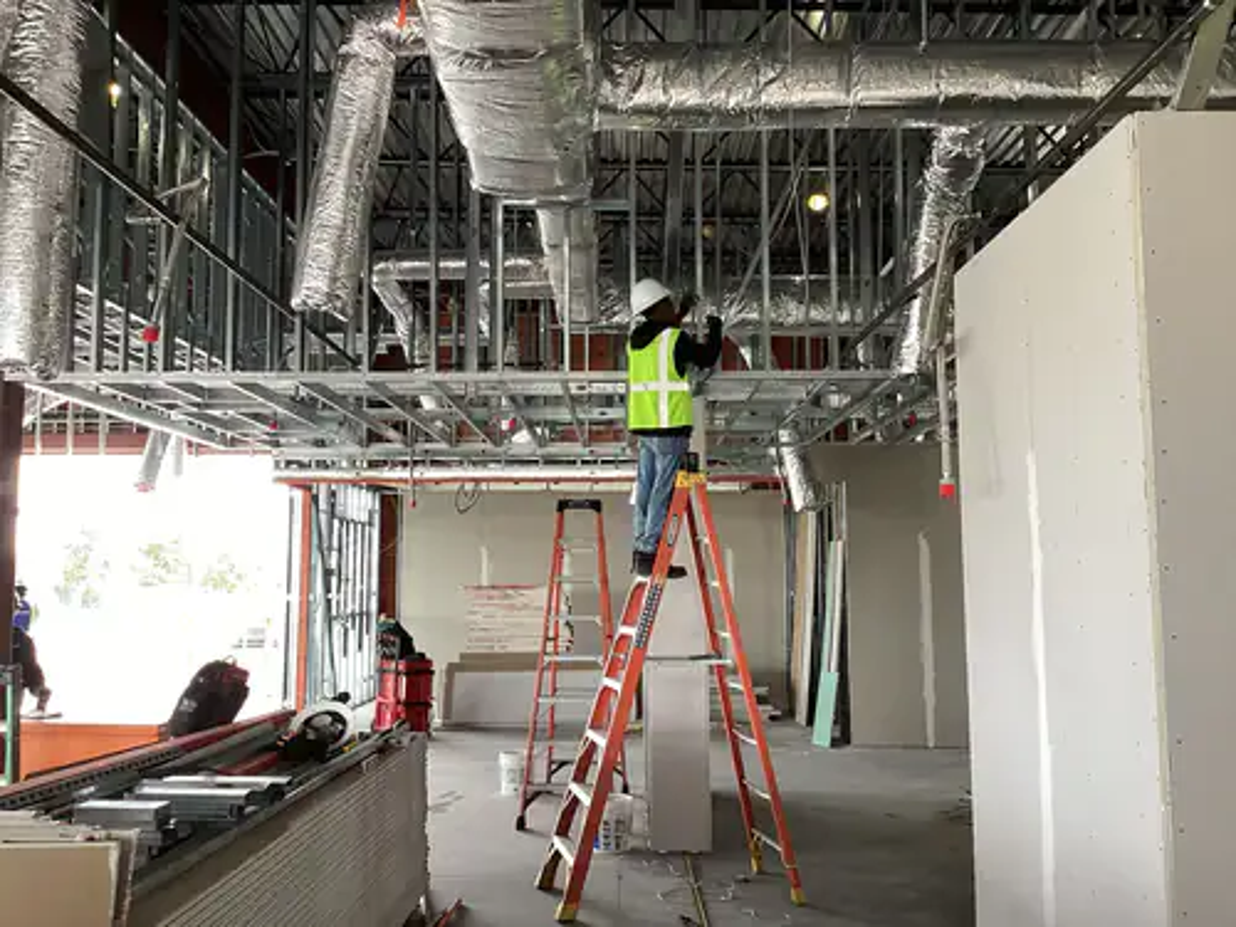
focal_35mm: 31
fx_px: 1107
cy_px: 464
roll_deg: -0.3
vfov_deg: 45.4
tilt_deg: +5.8
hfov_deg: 58.4
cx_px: 618
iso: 64
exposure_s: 1/60
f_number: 2.4
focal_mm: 3.3
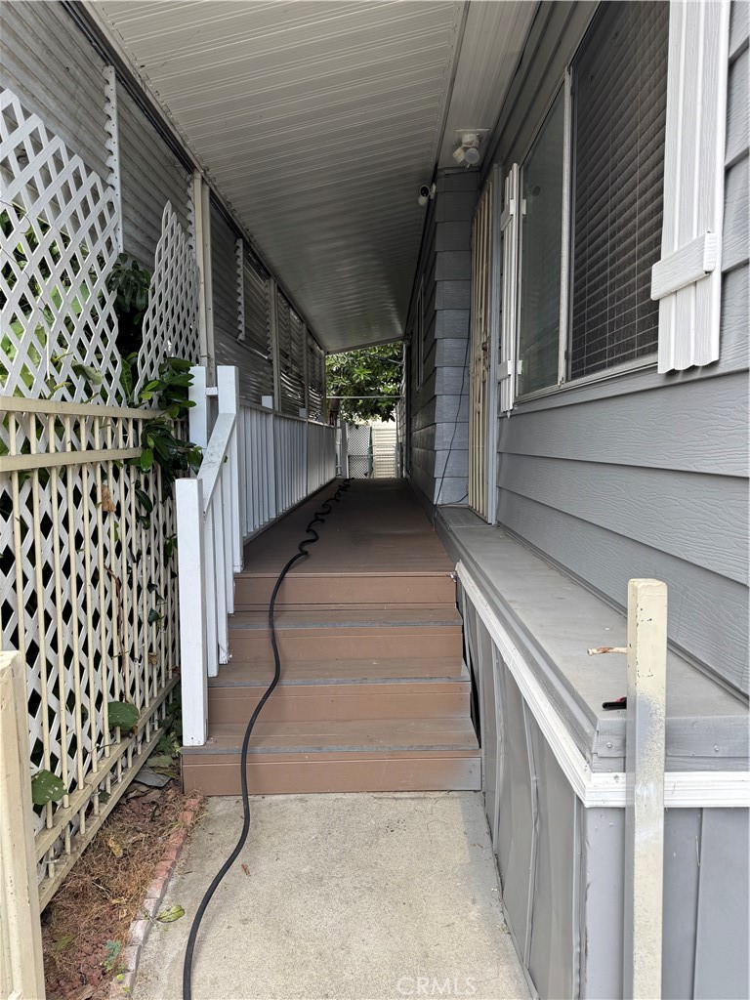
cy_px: 500
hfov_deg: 56.8
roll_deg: +0.5
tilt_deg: -5.5
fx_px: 693
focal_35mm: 24
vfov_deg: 71.6
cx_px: 375
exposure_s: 1/707
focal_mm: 6.76
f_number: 1.78
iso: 80
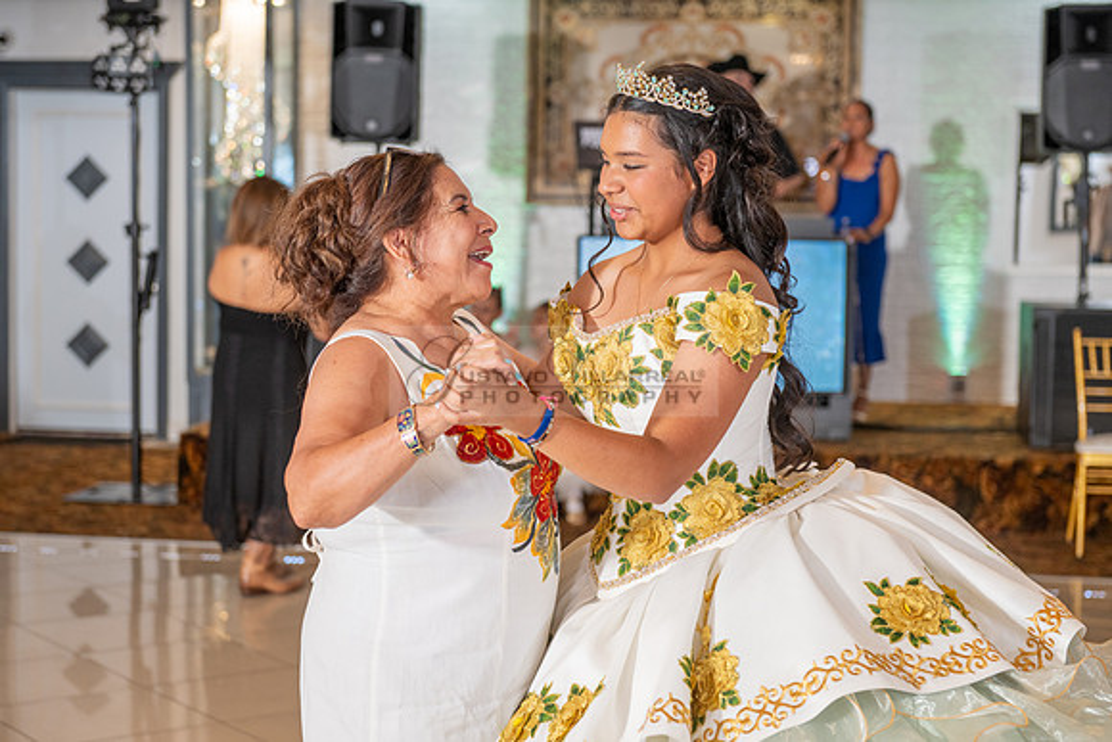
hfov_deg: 28.8
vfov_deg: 19.5
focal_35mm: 70
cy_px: 371
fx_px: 2163
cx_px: 556
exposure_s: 1/200
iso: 500
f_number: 4
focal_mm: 70
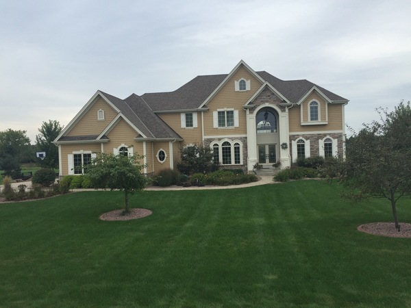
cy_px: 154
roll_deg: +2.6
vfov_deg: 48.2
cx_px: 206
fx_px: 344
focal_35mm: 29
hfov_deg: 61.7
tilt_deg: -0.3
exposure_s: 1/879
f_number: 2.2
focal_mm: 4.15
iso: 32
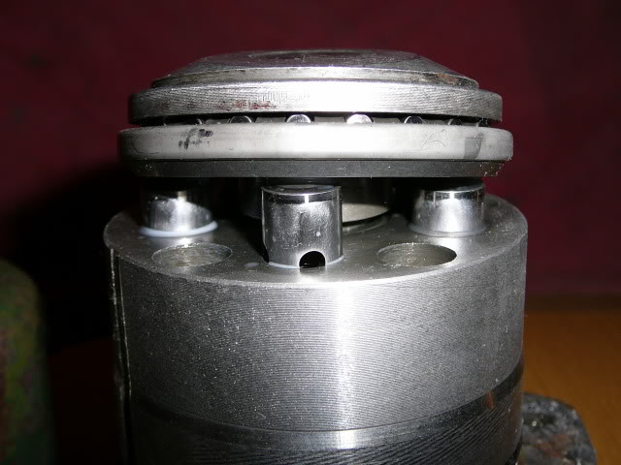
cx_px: 310
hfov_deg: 40.4
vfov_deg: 30.9
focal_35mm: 47
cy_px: 232
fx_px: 843
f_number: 3.3
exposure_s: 1/30
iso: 80
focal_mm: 7
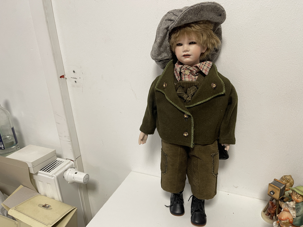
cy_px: 114
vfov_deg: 54.9
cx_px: 152
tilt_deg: -21.9
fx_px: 219
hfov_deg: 69.4
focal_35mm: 25
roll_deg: +2.6
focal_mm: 5.1
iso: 100
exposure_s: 1/50
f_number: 1.6
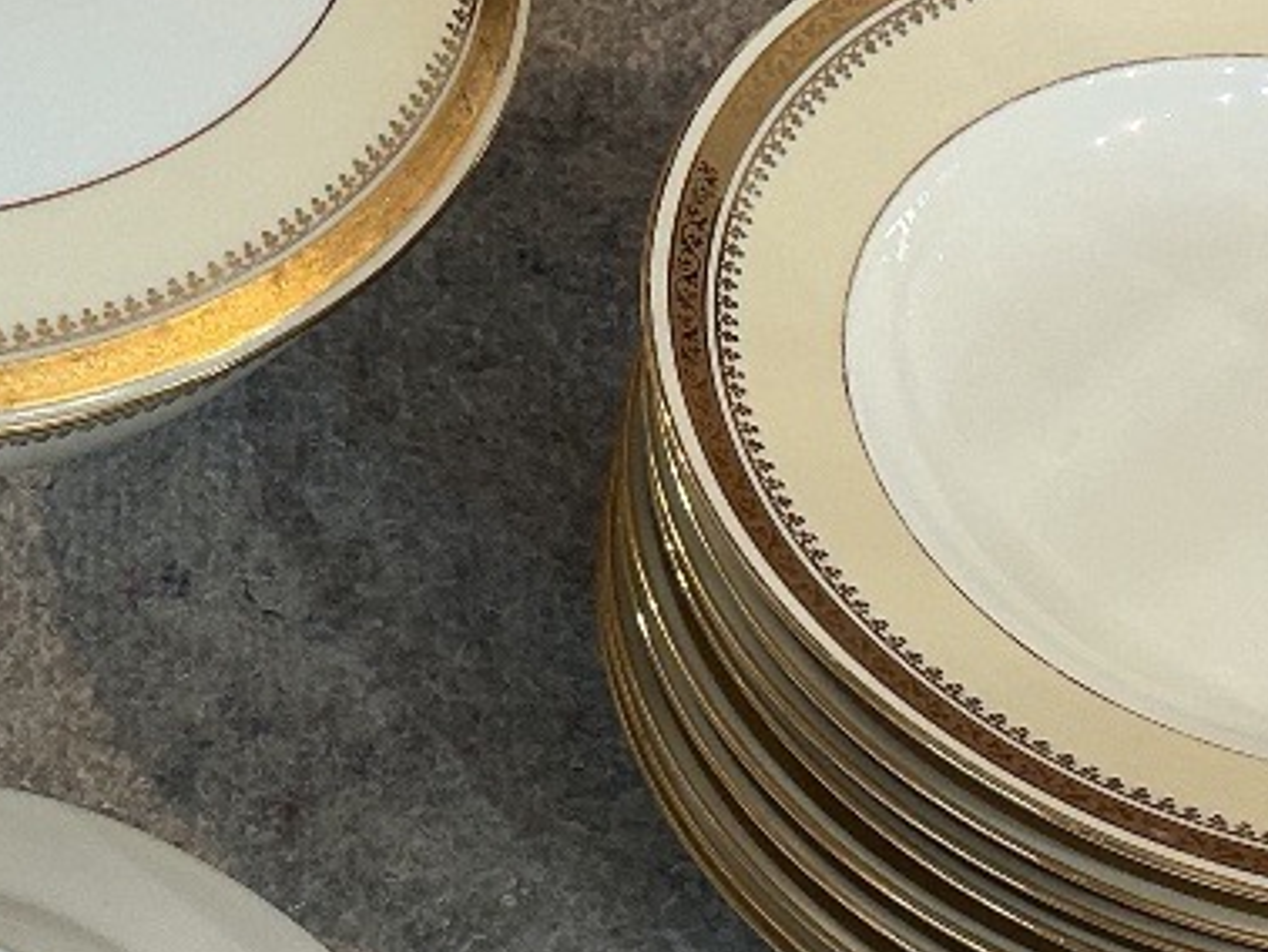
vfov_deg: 16.0
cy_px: 784
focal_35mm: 92
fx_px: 3372
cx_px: 299
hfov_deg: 21.1
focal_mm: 3
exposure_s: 1/50
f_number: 1.8
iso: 80
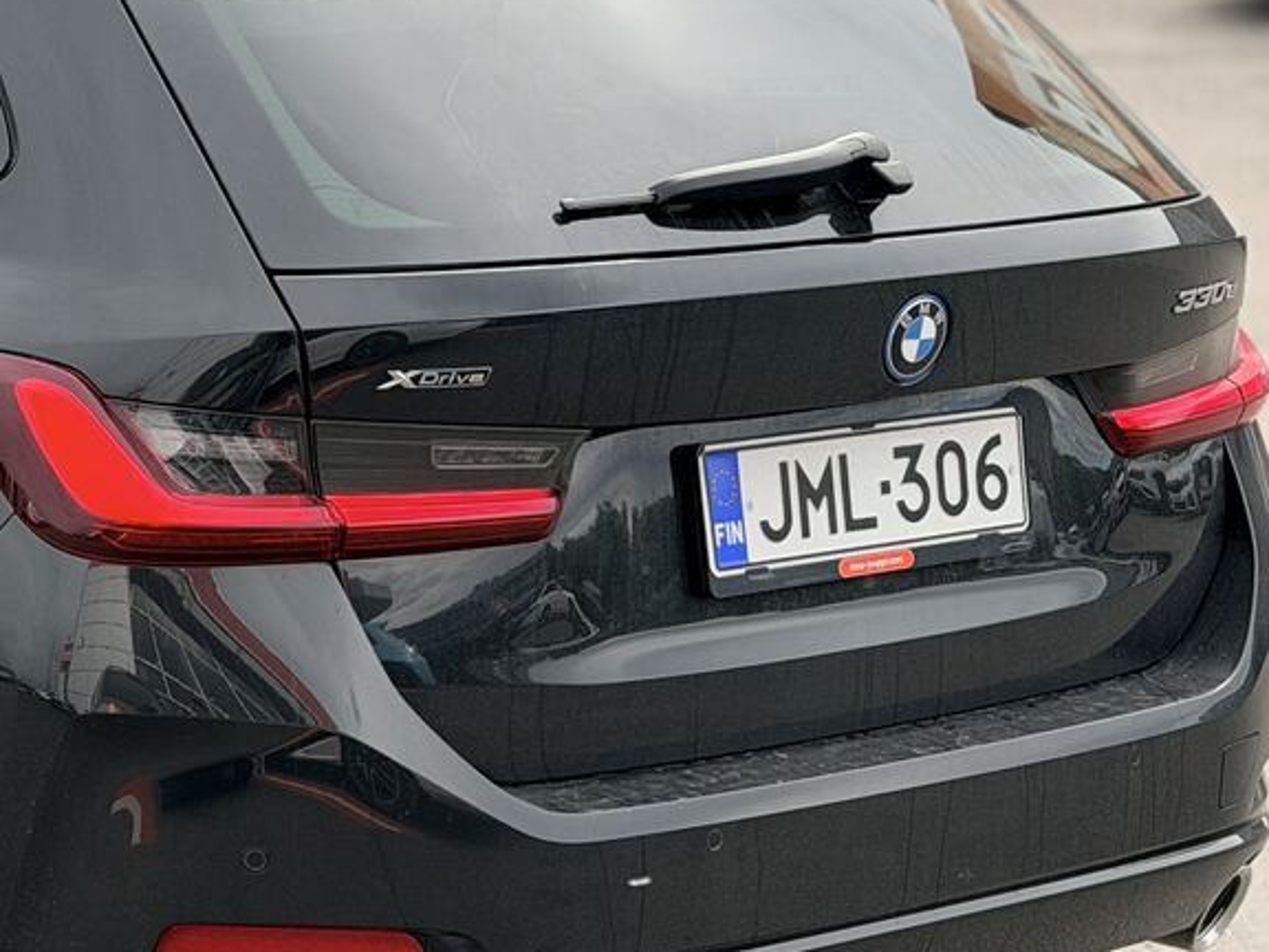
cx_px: -141
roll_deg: +0.2
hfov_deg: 15.9
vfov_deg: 12.3
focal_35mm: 120
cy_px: 401
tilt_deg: -12.0
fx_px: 4399
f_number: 1.78
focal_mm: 6.76
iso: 80
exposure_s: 1/1085
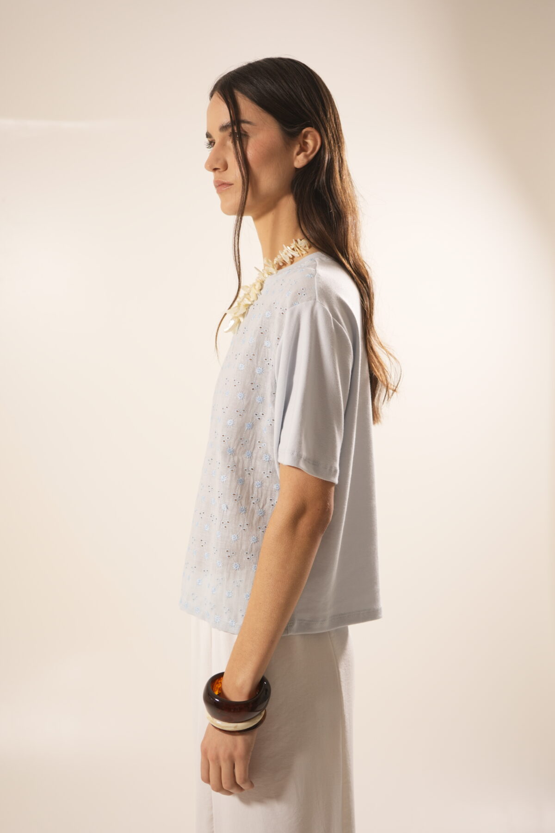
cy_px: 416
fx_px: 1156
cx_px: 278
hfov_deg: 27.0
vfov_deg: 39.6
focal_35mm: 50
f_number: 3.2
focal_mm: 50
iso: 400
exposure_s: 1/50
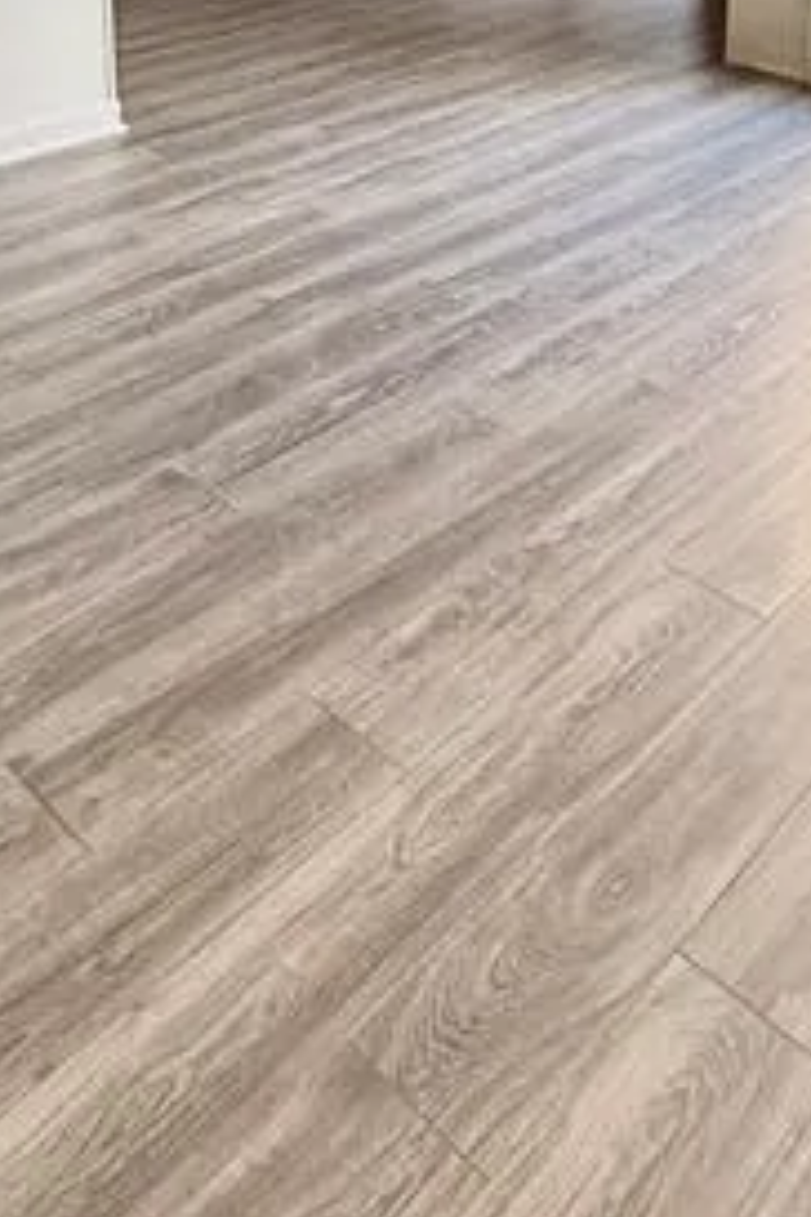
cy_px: -160
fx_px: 1385
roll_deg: -0.3
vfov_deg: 38.2
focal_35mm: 41
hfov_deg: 32.5
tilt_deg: -6.2
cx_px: 490
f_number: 2.2
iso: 100
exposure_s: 1/99
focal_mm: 2.22
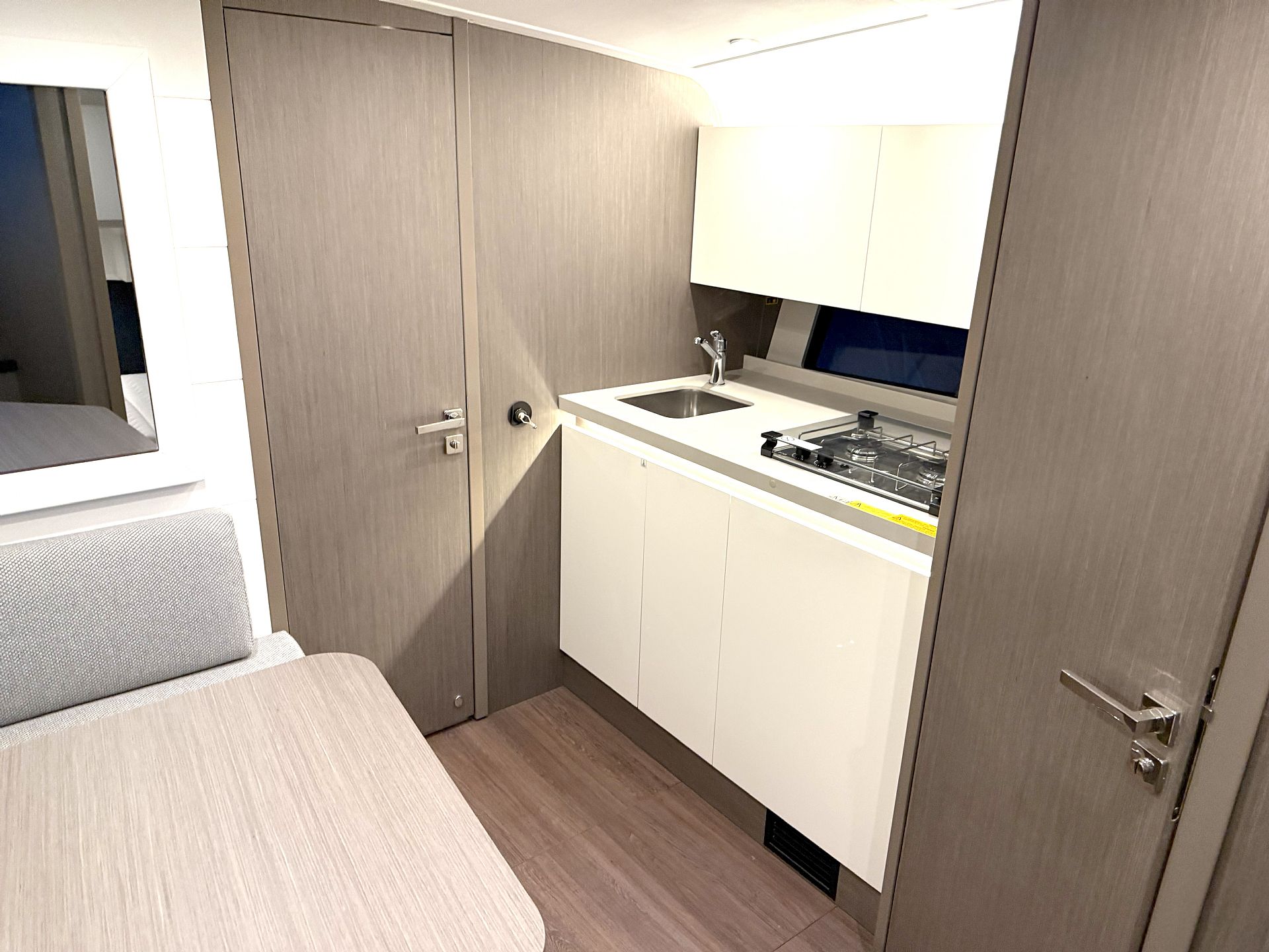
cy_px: 476
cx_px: 634
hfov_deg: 71.6
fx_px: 880
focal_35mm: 24
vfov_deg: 56.8
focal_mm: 6.76
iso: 320
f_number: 1.78
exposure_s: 1/60
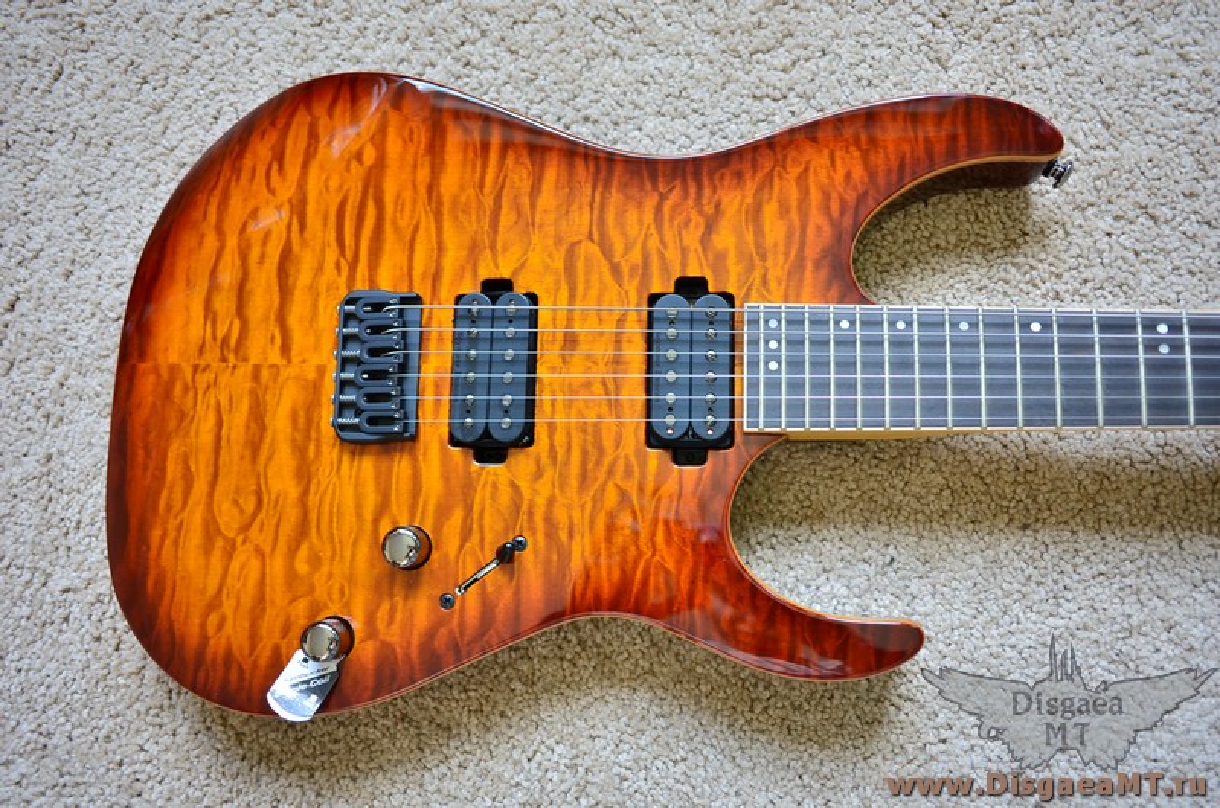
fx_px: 947
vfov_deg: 46.2
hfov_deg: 65.6
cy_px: 404
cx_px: 610
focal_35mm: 28
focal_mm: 18.5
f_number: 2.8
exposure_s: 1/30
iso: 220
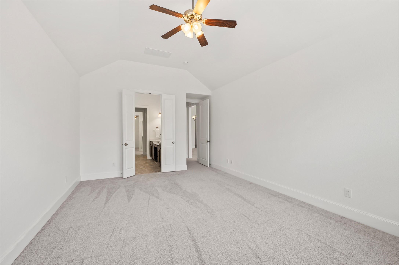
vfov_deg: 77.2
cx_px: 200
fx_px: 166
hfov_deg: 100.4
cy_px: 132
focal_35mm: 15
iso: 125
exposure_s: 1/6
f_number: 6.3
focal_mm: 15
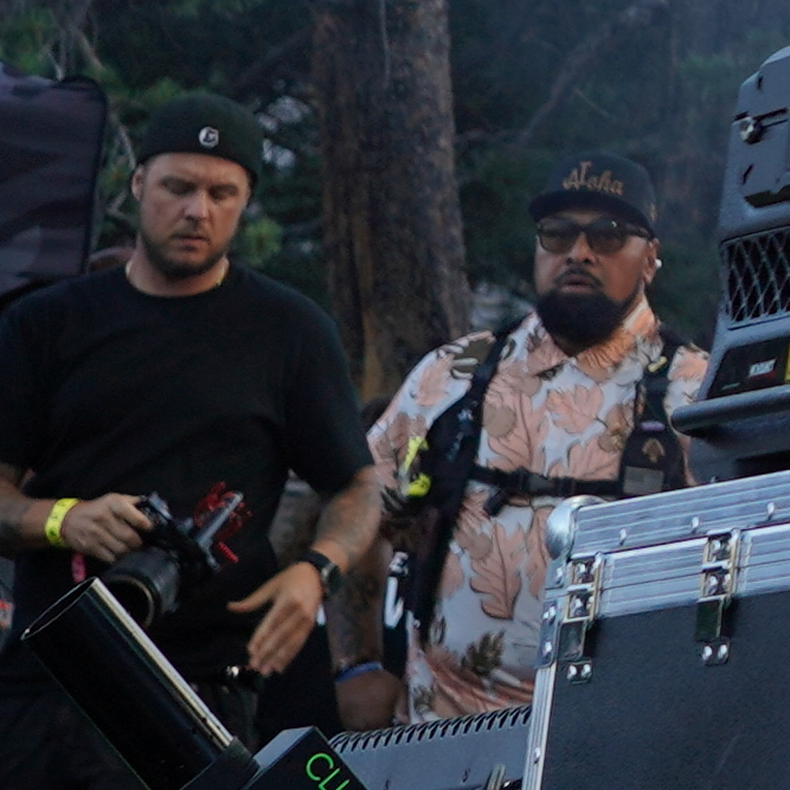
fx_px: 8288
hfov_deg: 5.1
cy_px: -1136
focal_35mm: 321
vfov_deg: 5.3
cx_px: 2478
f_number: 5
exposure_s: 1/100
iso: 100
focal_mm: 42
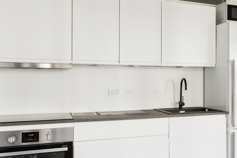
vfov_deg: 28.1
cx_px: 218
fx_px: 316
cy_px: 77
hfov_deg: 38.1
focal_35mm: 48
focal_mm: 14
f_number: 7.1
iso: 400
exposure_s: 1/50
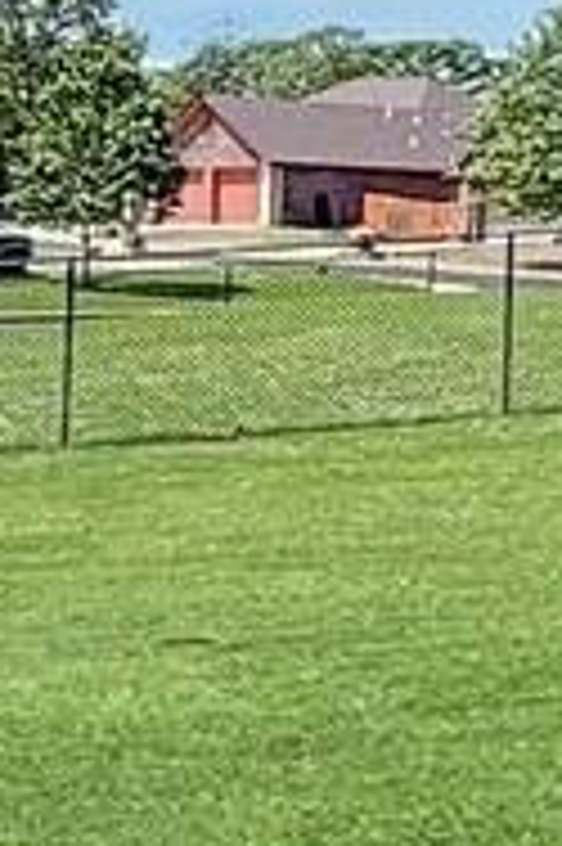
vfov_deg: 13.7
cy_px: 117
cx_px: 2199
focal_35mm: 149
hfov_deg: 7.1
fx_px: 3495
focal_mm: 2.22
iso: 20
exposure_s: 1/850
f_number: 2.2
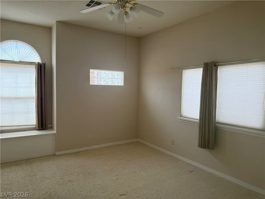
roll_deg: -1.1
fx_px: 184
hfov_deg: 71.6
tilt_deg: -2.8
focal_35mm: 24
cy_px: 100
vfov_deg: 56.8
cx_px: 132
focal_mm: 6.76
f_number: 1.78
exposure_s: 1/309
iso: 100
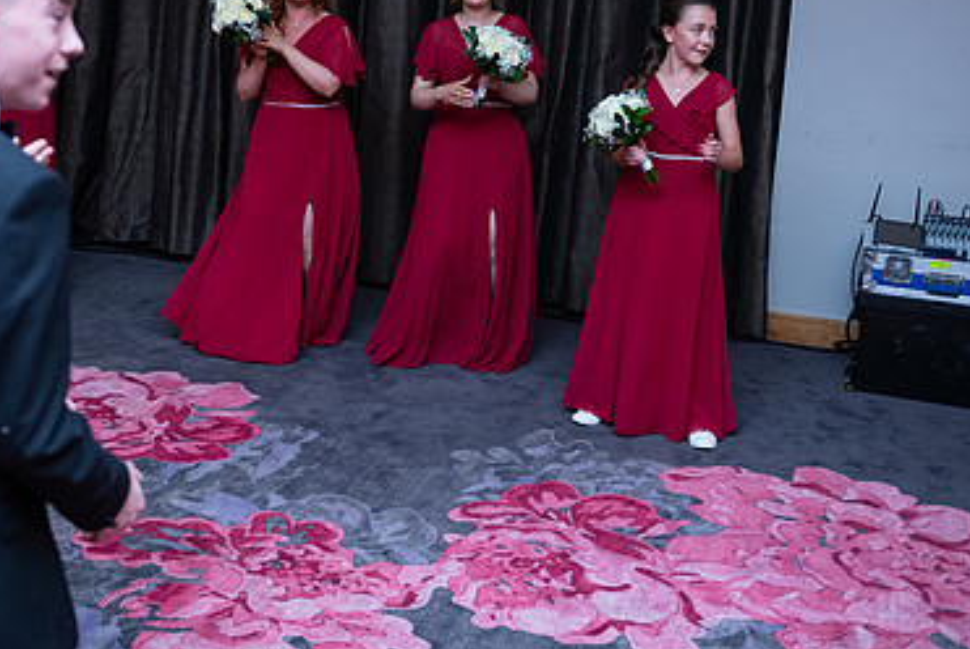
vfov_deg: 26.7
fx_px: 1348
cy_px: 177
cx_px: 288
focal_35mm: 50
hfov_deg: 38.9
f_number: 3.5
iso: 800
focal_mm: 32
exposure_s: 1/160
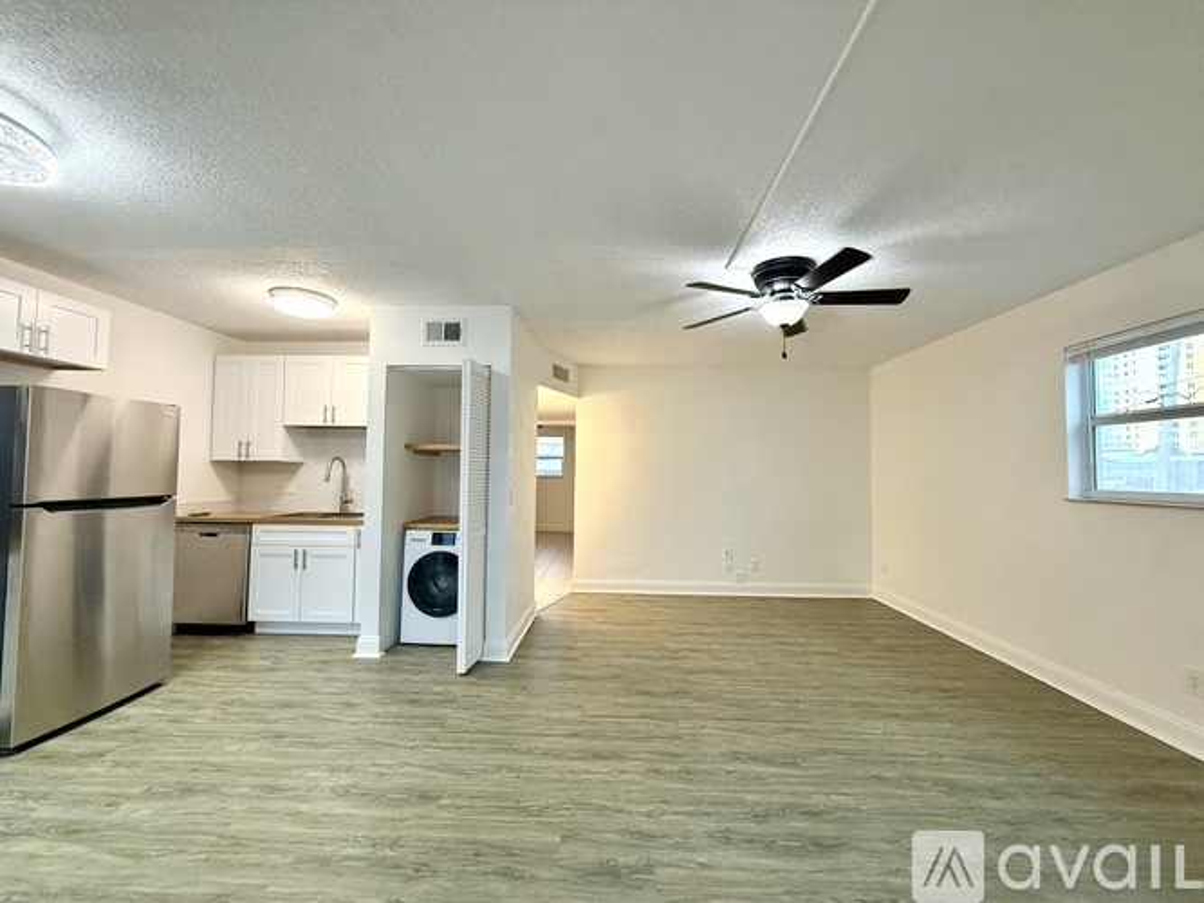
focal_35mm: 14
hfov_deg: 102.1
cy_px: 452
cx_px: 602
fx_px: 487
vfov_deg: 85.7
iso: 250
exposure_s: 1/120
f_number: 2.2
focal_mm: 2.22
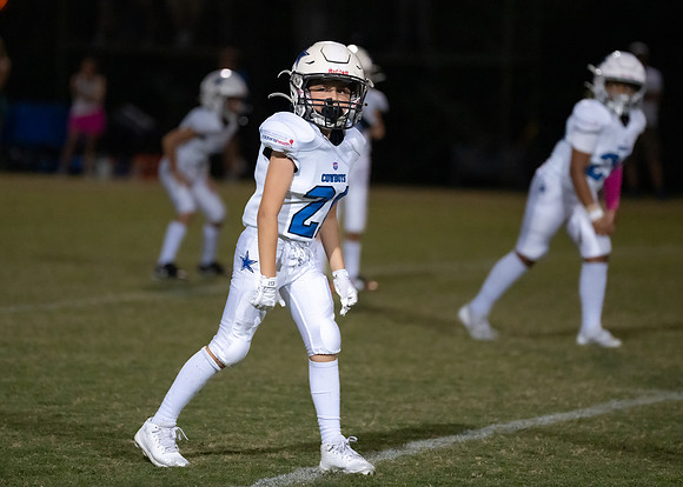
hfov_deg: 8.3
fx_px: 4682
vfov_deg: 6.0
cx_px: 319
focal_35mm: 241
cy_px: 210
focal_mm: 200
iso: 6400
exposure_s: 1/1000
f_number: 2.8
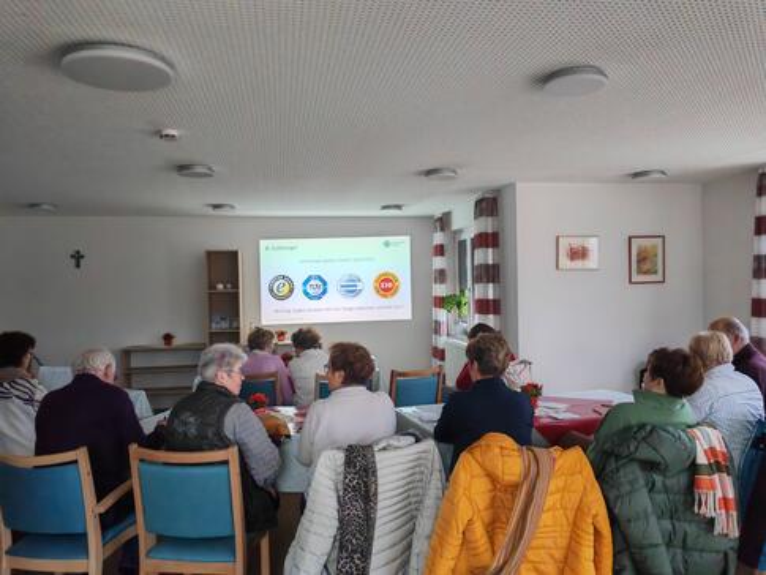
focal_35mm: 27
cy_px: 288
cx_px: 383
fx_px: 598
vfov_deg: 51.4
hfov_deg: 65.3
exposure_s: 1/240
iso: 1600
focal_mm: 5.53
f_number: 1.8
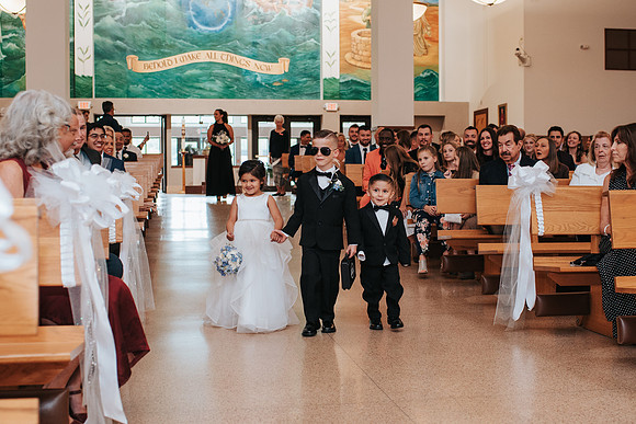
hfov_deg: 38.5
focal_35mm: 51
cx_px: 338
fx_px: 909
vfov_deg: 26.3
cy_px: 218
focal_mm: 35
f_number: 2.8
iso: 800
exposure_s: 1/125
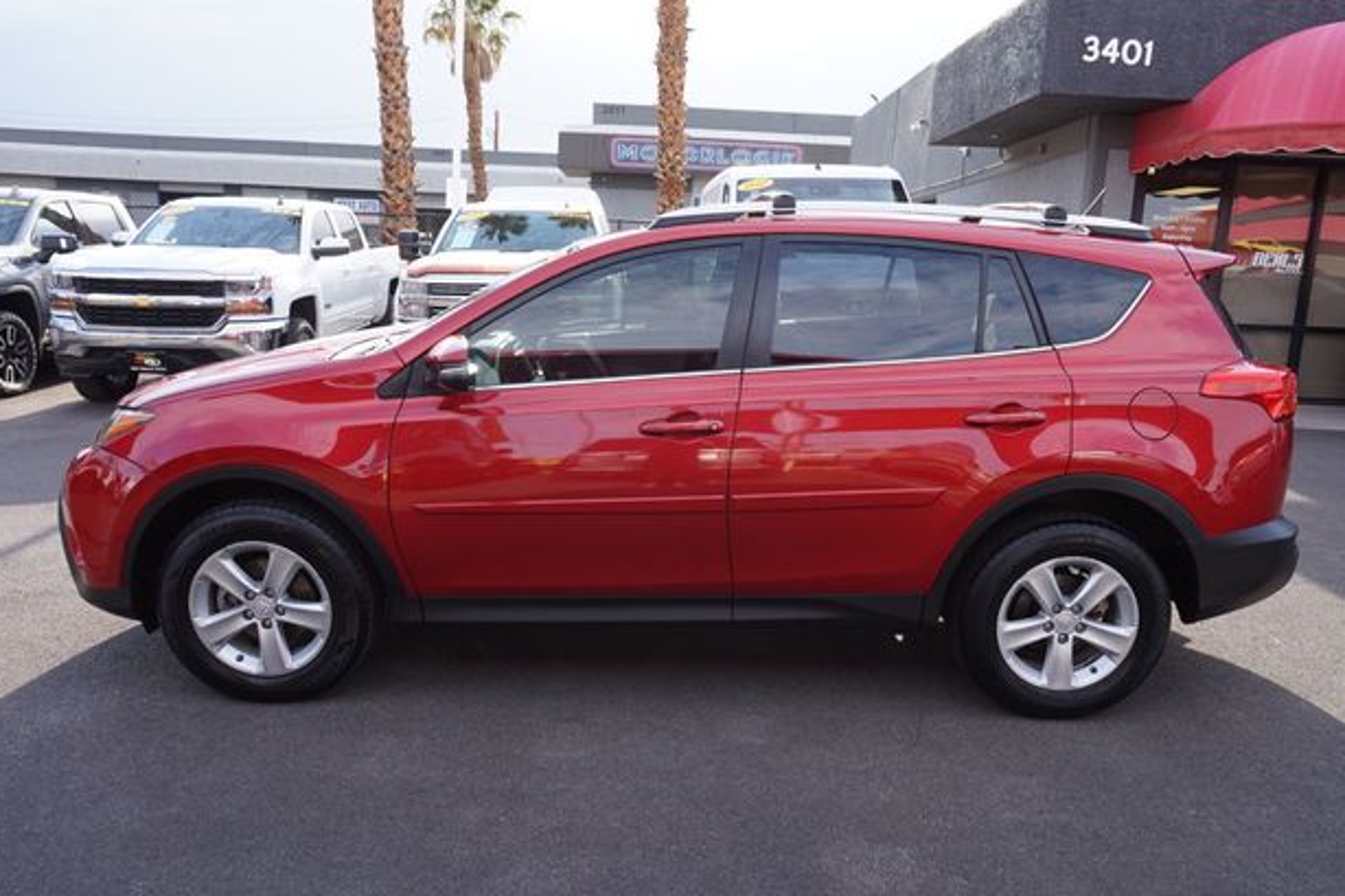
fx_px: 934
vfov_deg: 51.3
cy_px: 451
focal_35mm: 25
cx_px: 670
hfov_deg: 71.5
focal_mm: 16
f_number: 6.3
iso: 100
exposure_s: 1/80
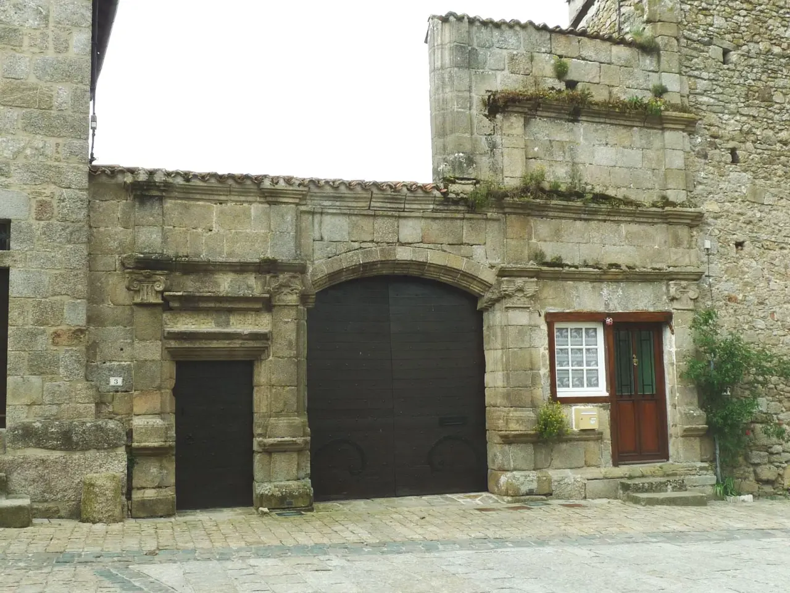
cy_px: 296
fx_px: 867
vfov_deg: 37.7
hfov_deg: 49.0
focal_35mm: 38
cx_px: 395
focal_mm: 4.8
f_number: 5.6
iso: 100
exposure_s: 1/200
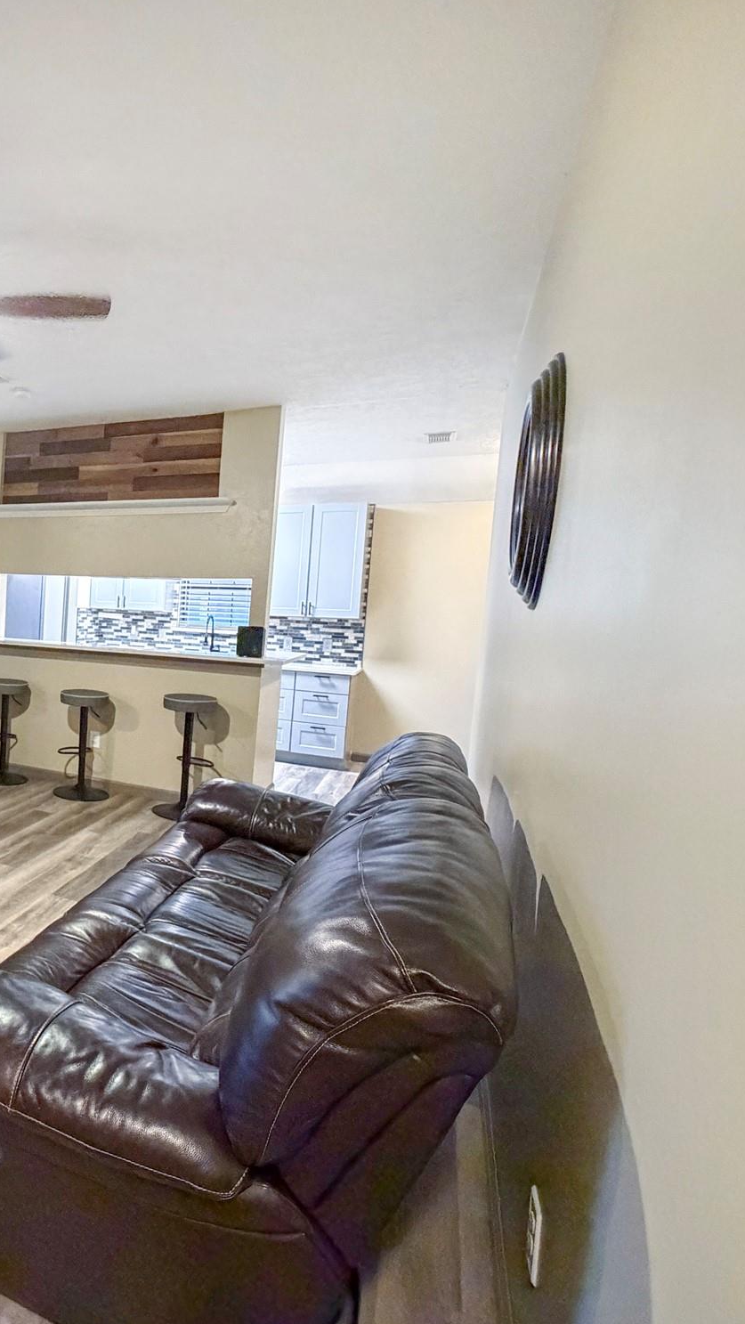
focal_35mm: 21
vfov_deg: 83.8
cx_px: -5
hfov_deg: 45.1
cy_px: 662
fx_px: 737
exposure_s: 1/60
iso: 1000
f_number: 2.2
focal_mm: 2.22
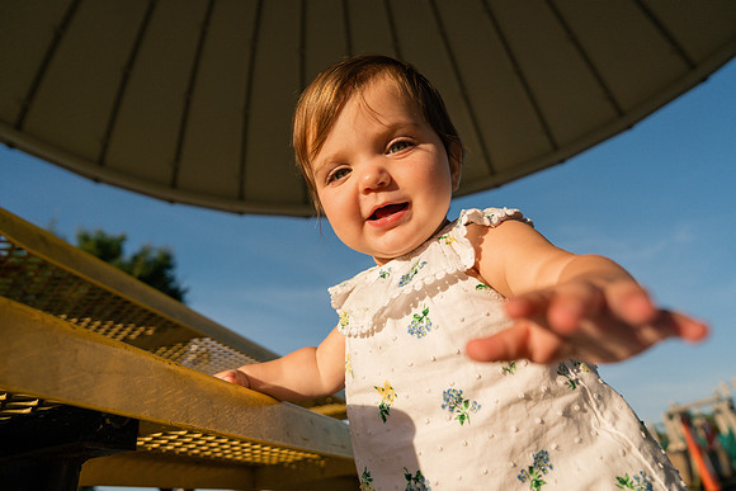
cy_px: 246
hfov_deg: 73.7
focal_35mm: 24
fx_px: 491
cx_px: 368
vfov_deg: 53.2
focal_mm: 24
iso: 250
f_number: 4.5
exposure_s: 1/4000
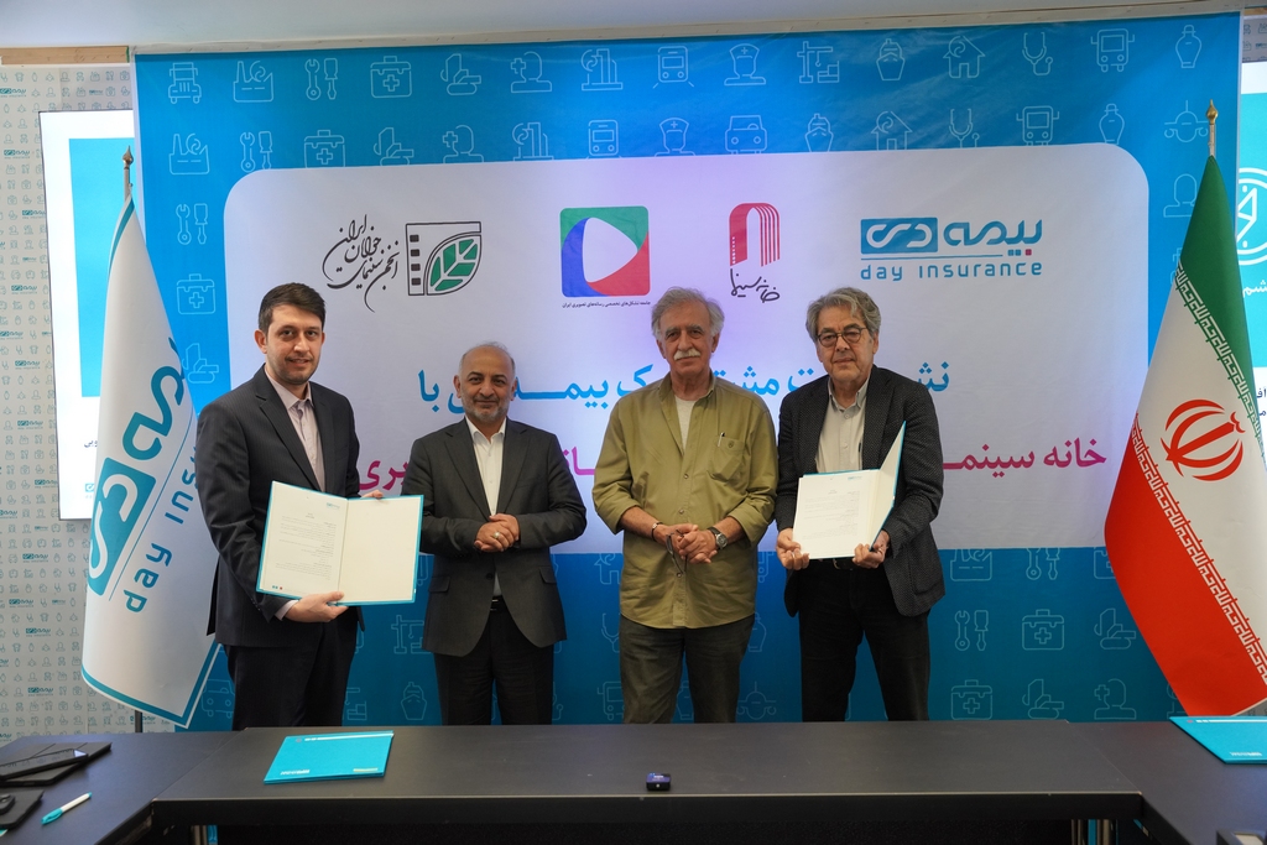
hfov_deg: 50.3
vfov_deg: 34.8
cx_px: 634
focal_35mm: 38
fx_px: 1348
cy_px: 422
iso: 1600
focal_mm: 38.3
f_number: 4
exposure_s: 1/160
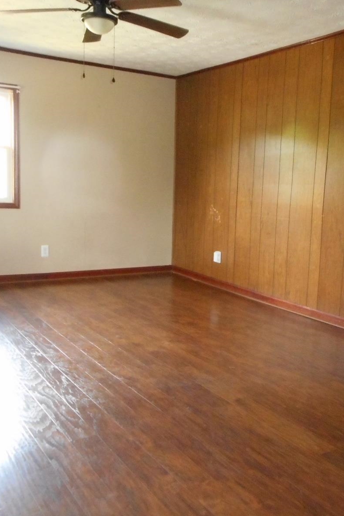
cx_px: 198
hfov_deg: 37.7
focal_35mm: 35
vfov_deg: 54.4
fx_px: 502
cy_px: 258
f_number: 3.7
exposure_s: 1/25
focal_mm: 4.5
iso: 800
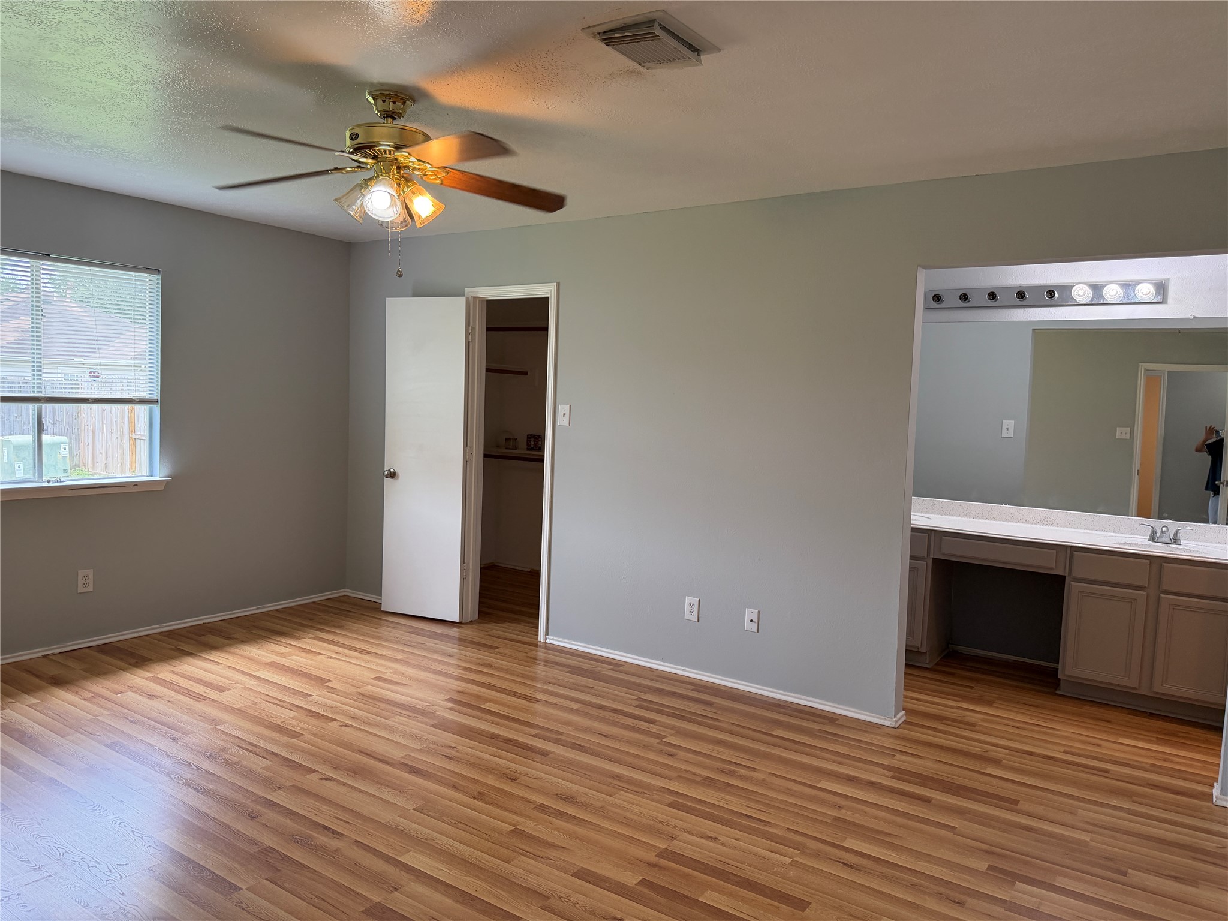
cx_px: 614
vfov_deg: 56.8
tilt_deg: -4.5
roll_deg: -2.3
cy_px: 460
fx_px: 851
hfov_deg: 71.6
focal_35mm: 24
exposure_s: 1/141
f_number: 1.78
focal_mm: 6.76
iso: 200
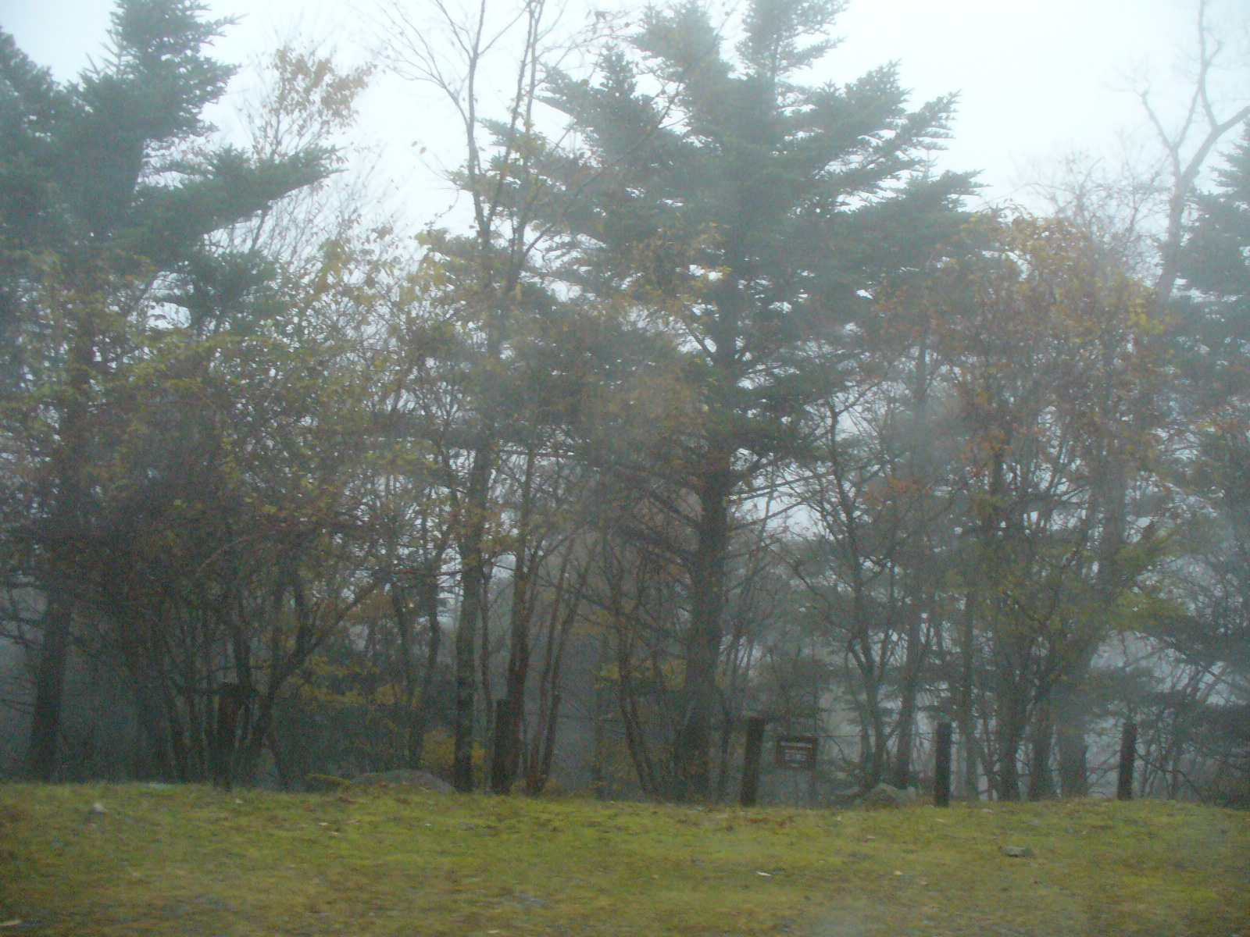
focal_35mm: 37
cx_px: 625
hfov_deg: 50.1
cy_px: 468
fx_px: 1336
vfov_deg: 38.7
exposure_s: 1/500
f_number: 2.8
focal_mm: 6.1
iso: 400
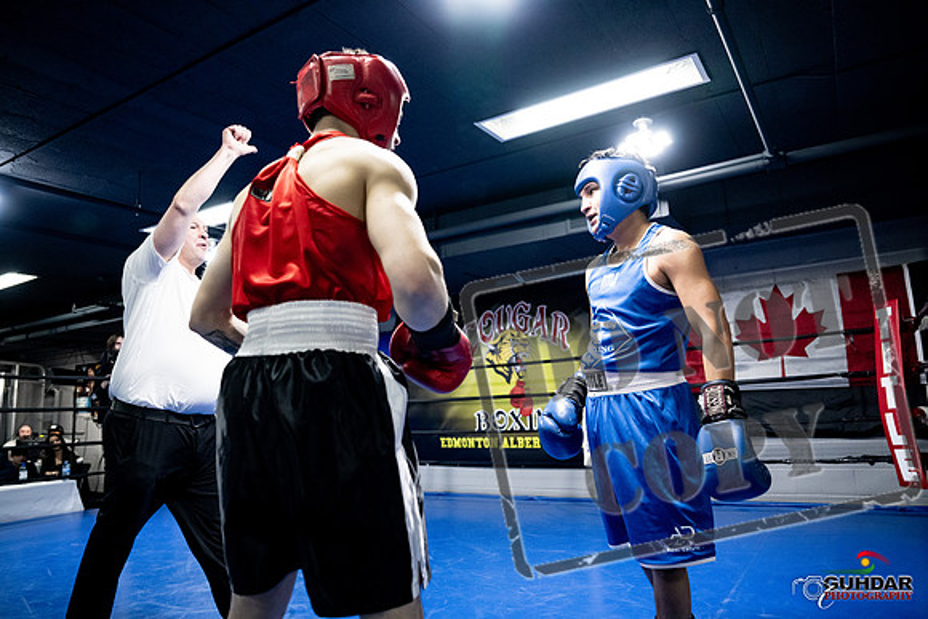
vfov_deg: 53.2
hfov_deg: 73.7
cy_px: 310
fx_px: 619
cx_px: 464
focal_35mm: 24
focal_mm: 24
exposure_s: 1/1000
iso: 8000
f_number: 2.8
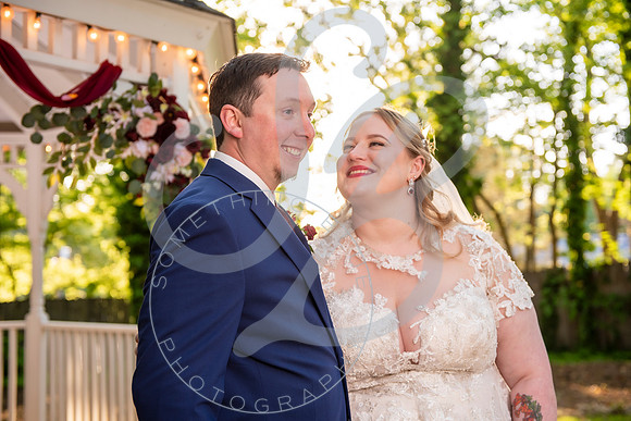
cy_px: 210
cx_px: 316
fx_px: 912
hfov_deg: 38.2
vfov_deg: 26.0
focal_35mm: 52
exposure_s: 1/160
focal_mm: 52
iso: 160
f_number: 4
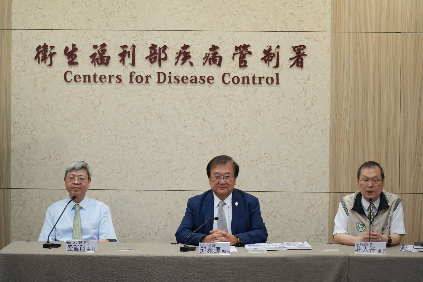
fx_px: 1198
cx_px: 212
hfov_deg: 20.0
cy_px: 141
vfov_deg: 13.4
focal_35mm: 102
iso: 1000
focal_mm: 102
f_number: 4
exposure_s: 1/125
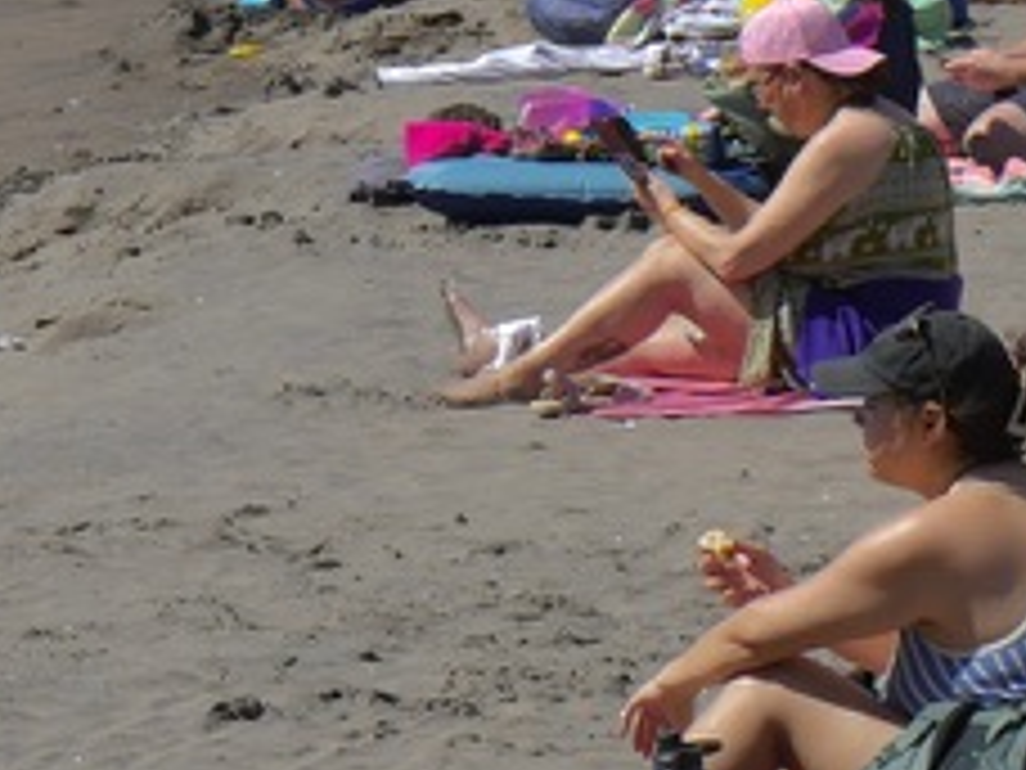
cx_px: -160
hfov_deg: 4.9
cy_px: -608
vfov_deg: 3.7
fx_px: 11974
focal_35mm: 404
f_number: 7.1
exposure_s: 1/500
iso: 200
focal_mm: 45
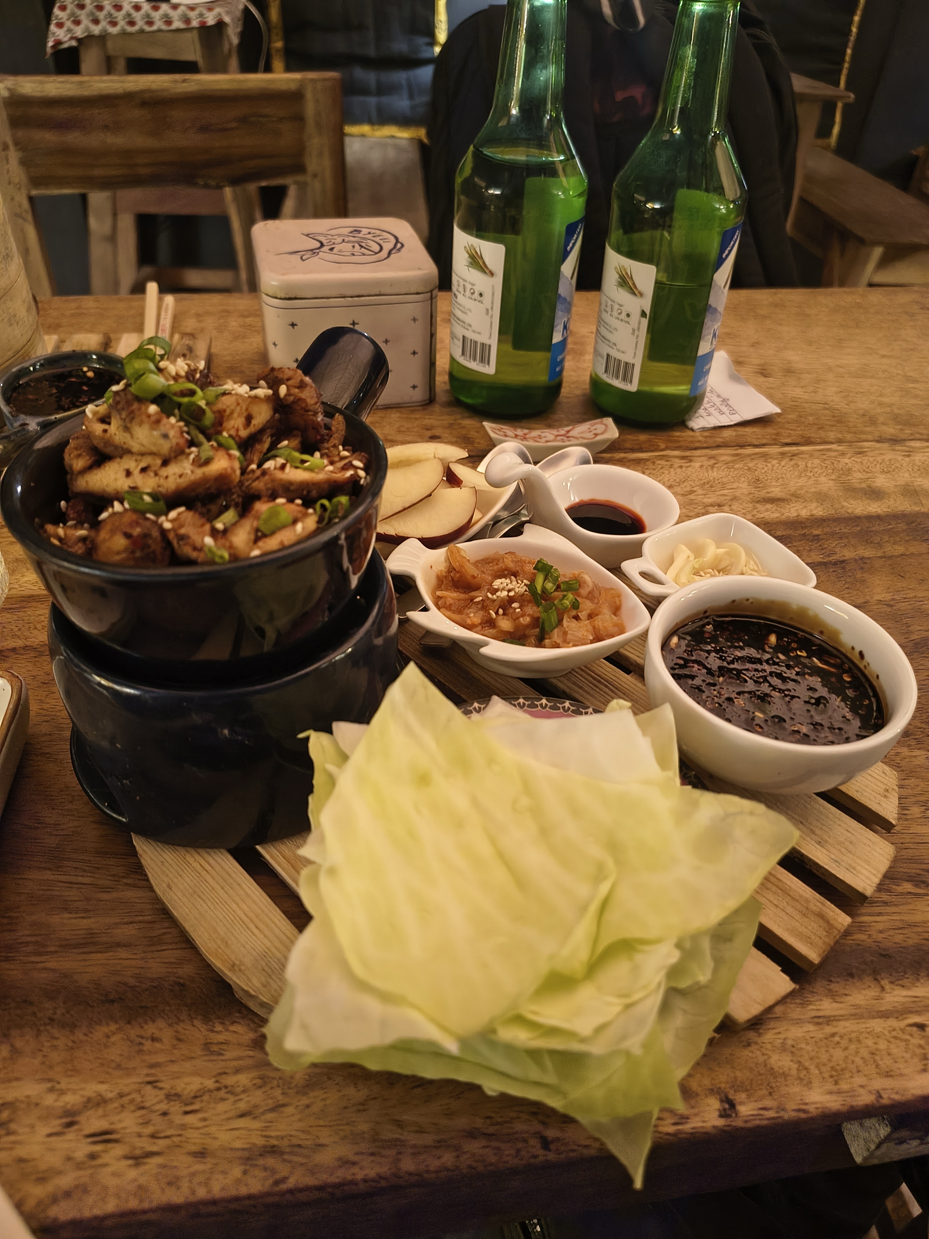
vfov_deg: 73.9
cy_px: 620
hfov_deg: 58.9
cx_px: 464
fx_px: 823
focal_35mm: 23
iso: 2629
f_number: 1.8
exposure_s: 1/14.3
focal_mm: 5.56
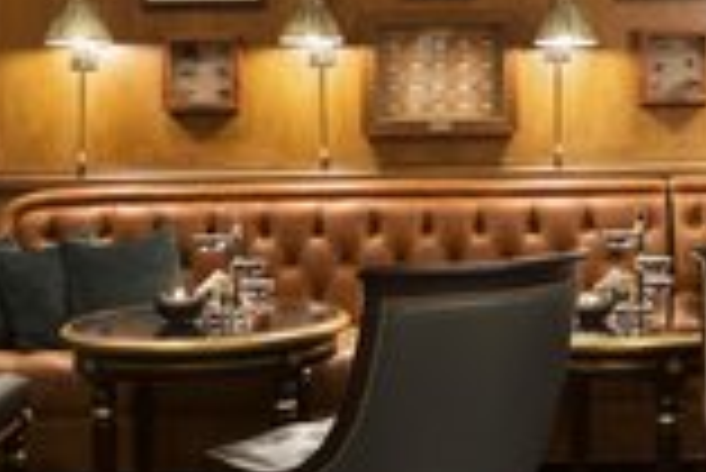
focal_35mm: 61
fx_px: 1197
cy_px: 108
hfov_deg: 32.1
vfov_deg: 22.1
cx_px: 549
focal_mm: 20
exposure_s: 5
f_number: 11
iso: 100
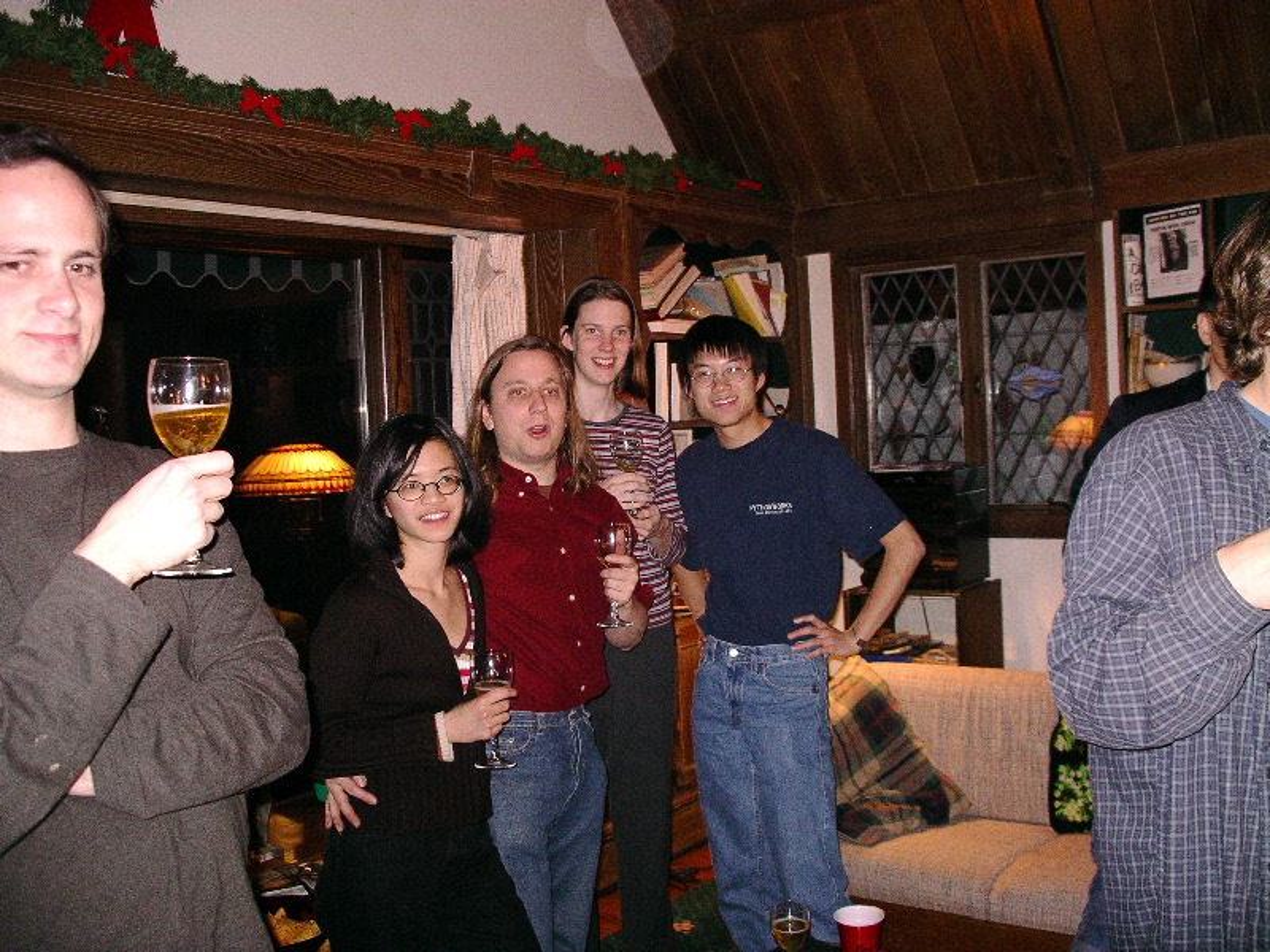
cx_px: 635
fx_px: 1357
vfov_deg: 38.7
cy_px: 476
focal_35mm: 37
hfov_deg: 50.1
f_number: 2.8
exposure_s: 1/40
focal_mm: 7.8
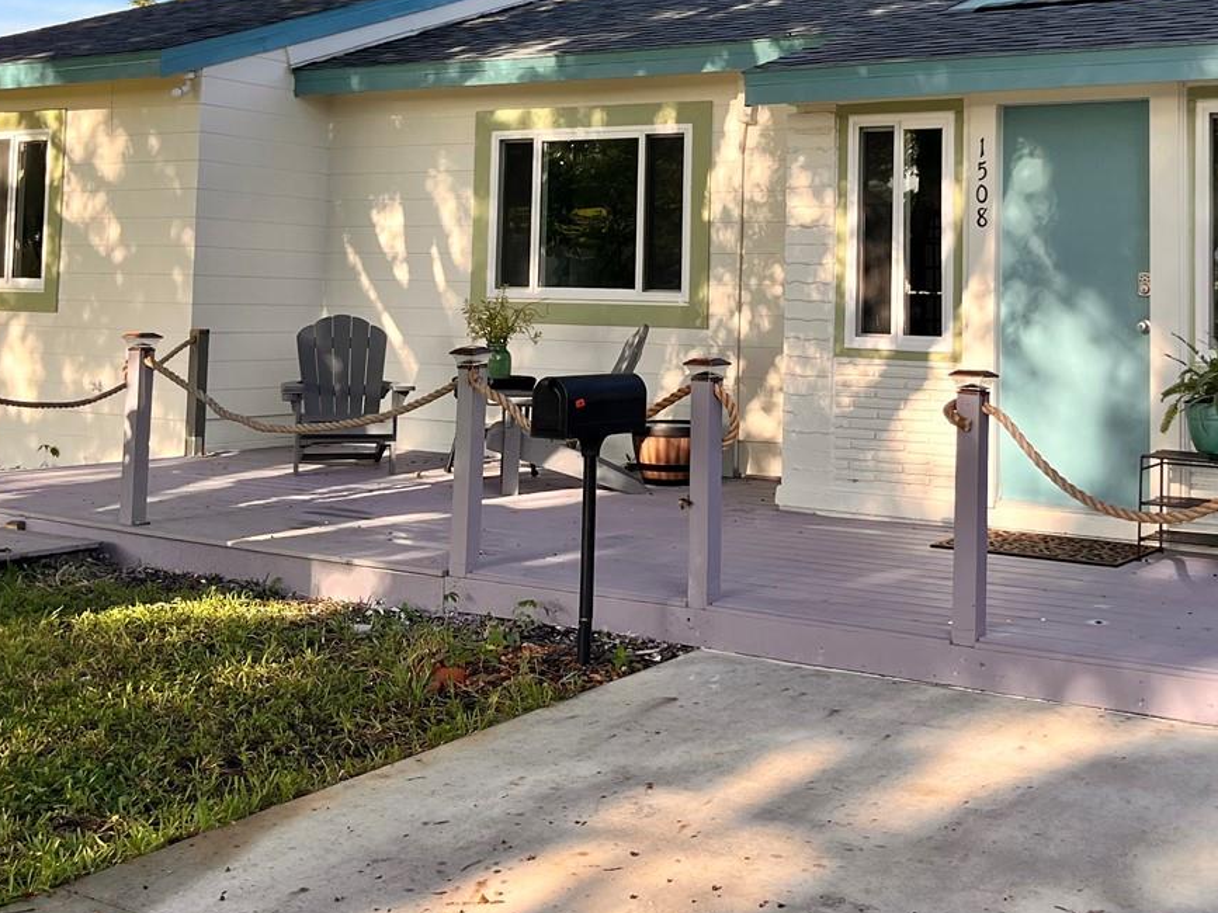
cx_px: 723
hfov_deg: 39.5
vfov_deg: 29.3
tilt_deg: +4.0
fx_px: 1689
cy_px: 135
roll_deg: -0.7
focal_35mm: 48
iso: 50
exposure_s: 1/833
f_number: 1.6
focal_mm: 5.1
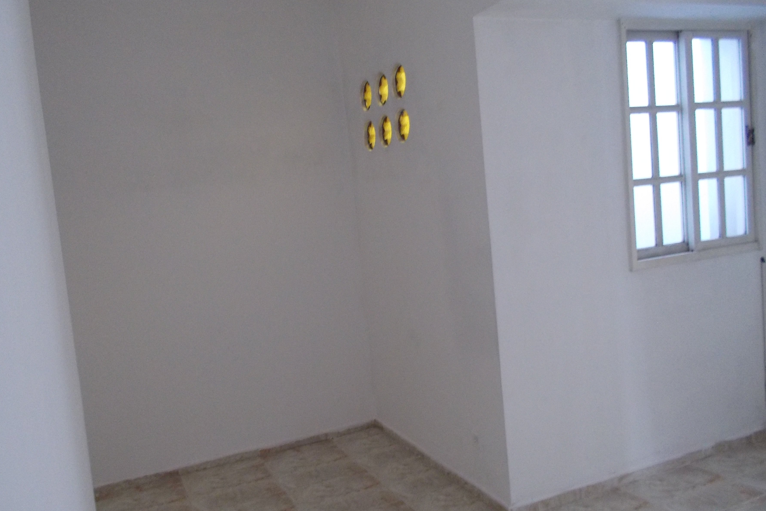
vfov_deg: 42.3
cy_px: 254
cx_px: 379
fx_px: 660
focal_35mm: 31
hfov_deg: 60.3
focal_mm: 4.1
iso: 250
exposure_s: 1/30
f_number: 3.3
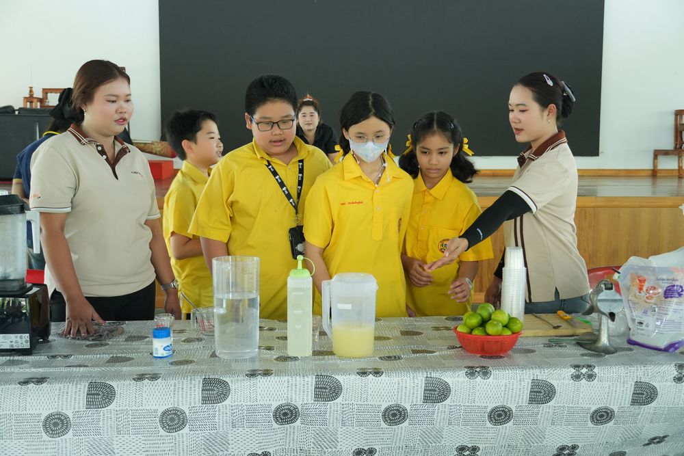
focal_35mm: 46
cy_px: 228
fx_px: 884
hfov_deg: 42.3
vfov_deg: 29.0
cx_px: 342
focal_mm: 31
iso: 640
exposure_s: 1/100
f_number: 4.5
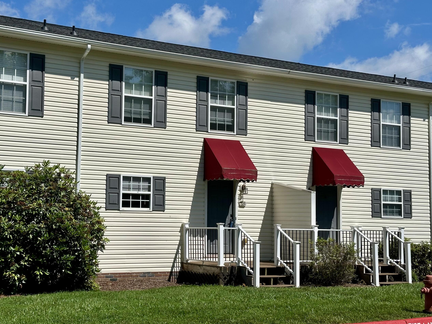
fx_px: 711
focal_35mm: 57
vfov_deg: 25.7
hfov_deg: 33.7
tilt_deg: +5.0
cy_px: 157
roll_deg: -0.9
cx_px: 188
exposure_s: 1/9804
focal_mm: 6.86
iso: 64
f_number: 1.78
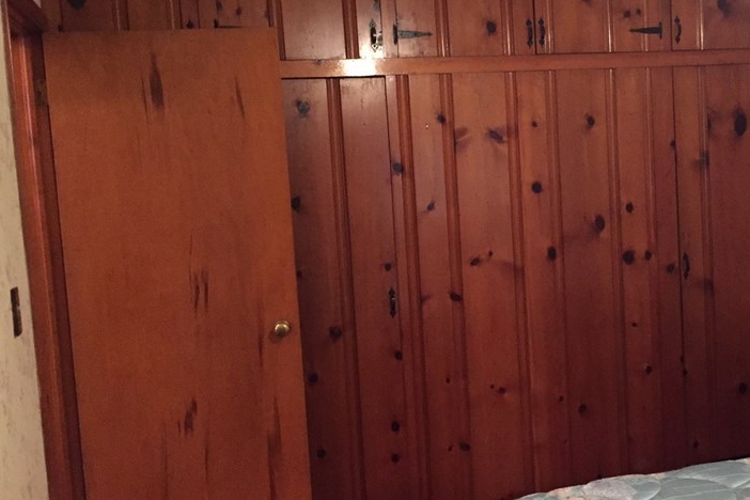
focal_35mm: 44
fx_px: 917
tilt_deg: -6.0
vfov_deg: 30.5
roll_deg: +3.0
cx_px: 514
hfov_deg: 43.7
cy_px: 216
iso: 400
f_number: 2.2
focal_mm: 4.15
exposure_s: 1/15
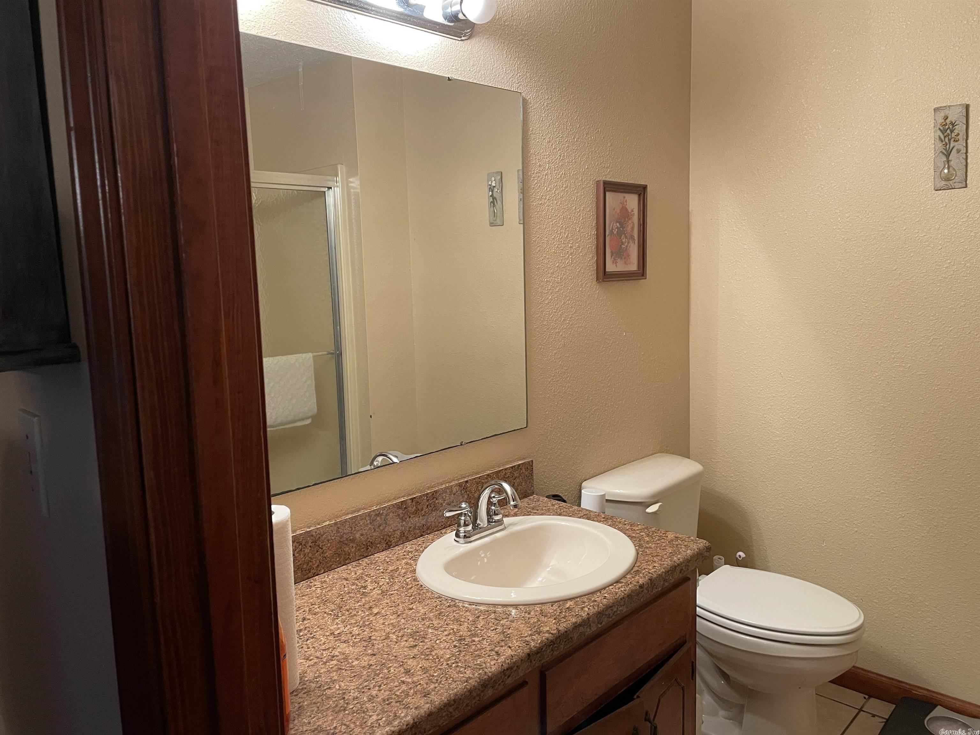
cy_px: 368
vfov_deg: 53.1
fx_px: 736
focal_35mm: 26
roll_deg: +1.4
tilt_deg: -7.5
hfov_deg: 67.3
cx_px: 490
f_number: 1.6
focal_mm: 4.2
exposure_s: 1/60
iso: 320
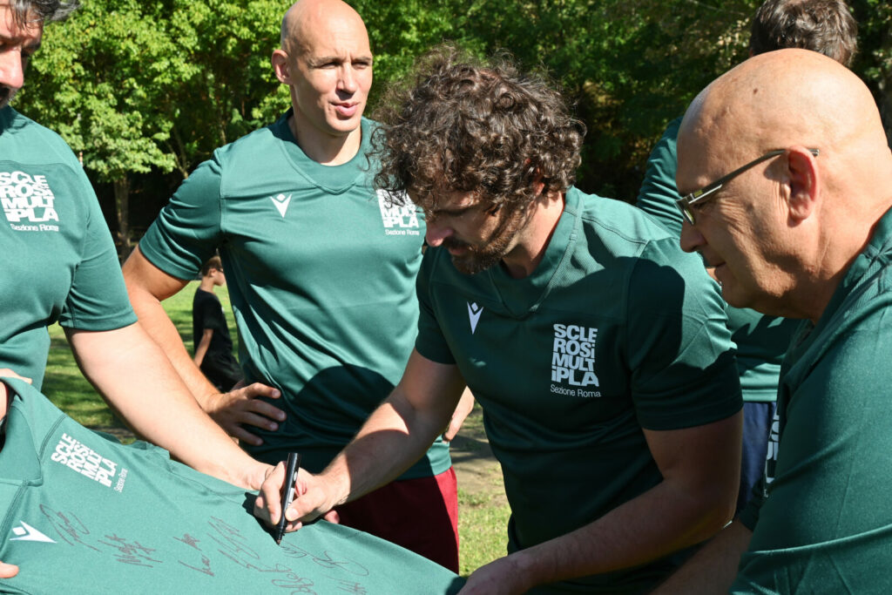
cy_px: 298
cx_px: 446
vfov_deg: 29.9
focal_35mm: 45
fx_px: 1115
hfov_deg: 43.6
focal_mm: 30
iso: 100
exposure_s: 1/200
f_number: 7.1
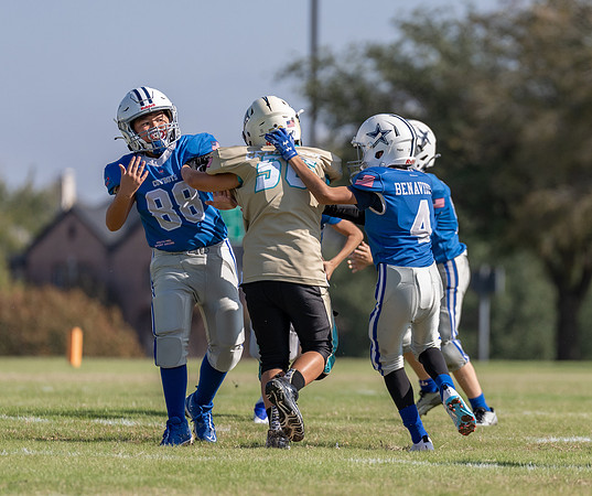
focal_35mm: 425
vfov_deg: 3.7
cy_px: 277
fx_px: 7582
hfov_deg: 4.5
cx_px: 462
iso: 160
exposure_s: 1/2500
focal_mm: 200
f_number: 2.8
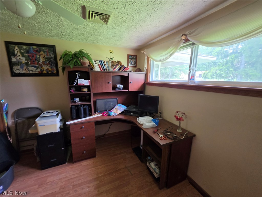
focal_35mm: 13
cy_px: 98
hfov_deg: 106.2
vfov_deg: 89.9
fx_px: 98
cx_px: 131
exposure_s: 1/100
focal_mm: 2.2
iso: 320
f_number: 1.9
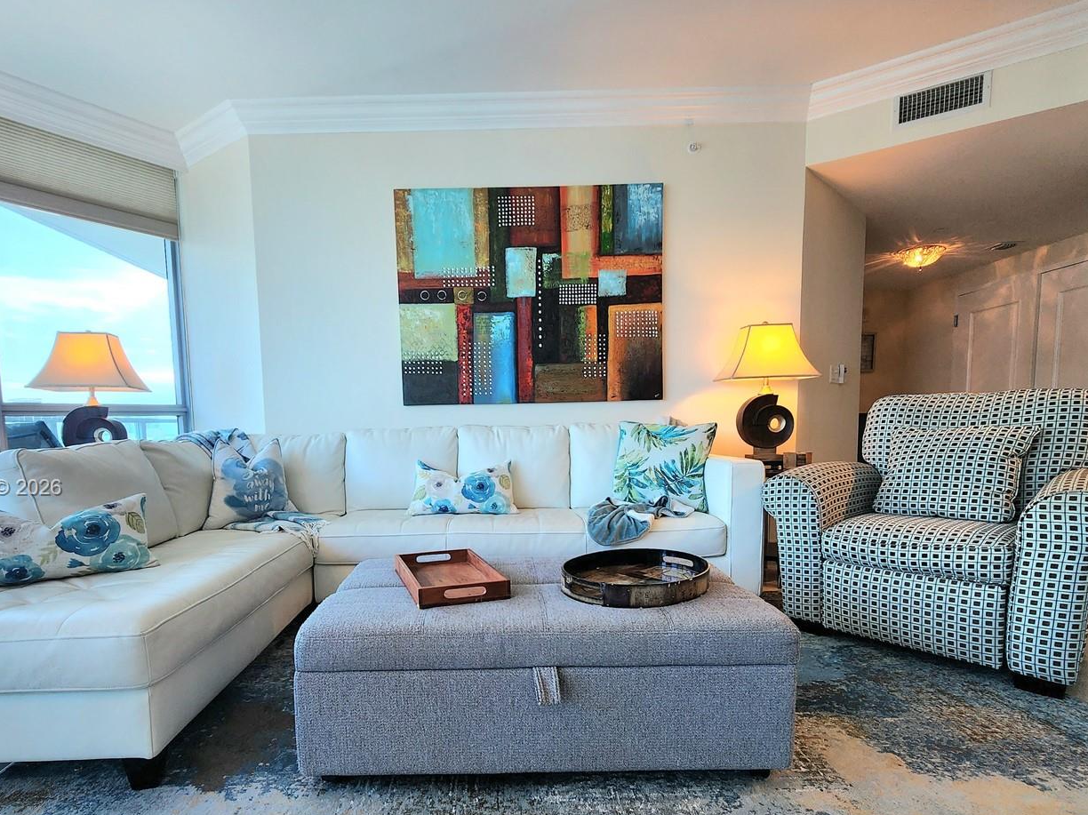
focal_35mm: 17
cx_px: 496
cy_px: 489
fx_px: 534
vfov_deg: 73.9
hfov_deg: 90.8
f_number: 2.2
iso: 100
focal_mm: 2.2
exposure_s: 1/120
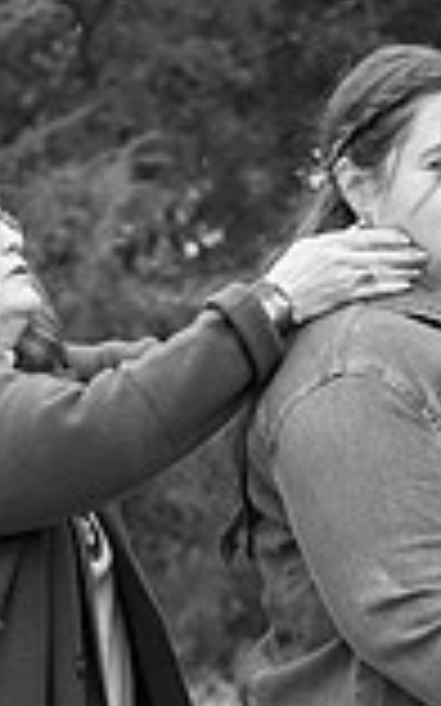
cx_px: 202
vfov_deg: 14.9
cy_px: 558
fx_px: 2695
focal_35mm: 140
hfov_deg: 9.4
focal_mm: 48
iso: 320
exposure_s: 1/250
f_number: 2.8
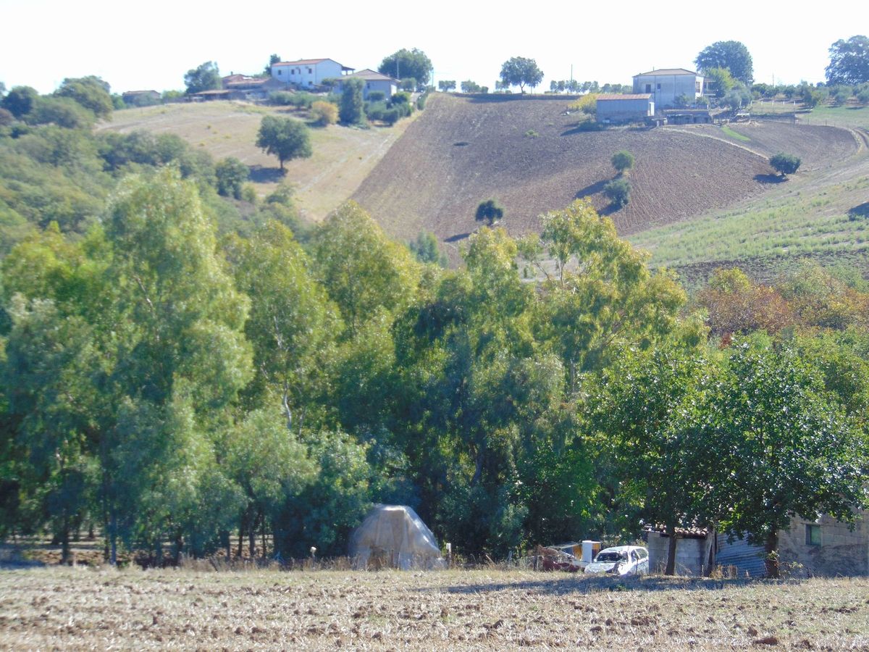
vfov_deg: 13.7
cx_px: 434
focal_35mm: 108
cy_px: 326
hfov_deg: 18.2
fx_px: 2711
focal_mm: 19.4
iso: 80
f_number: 3.9
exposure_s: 1/320
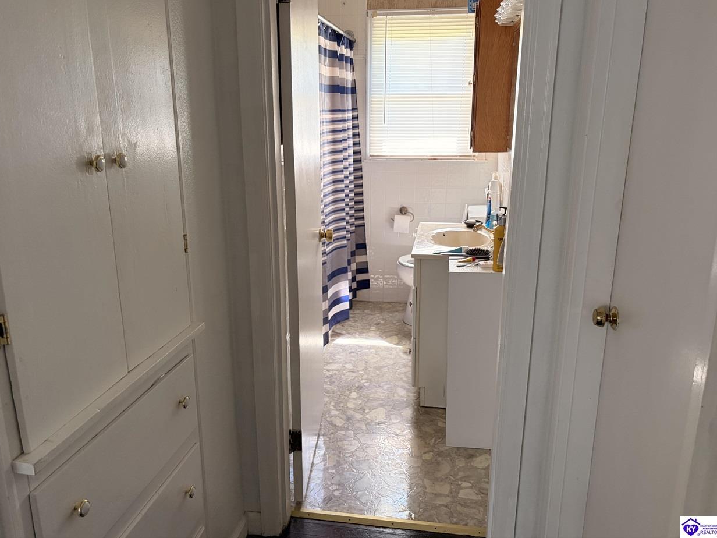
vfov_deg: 51.3
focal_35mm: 27
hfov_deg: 65.3
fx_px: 559
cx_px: 354
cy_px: 260
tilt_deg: -14.1
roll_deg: +0.0
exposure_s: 1/60
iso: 160
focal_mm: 5.96
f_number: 1.6
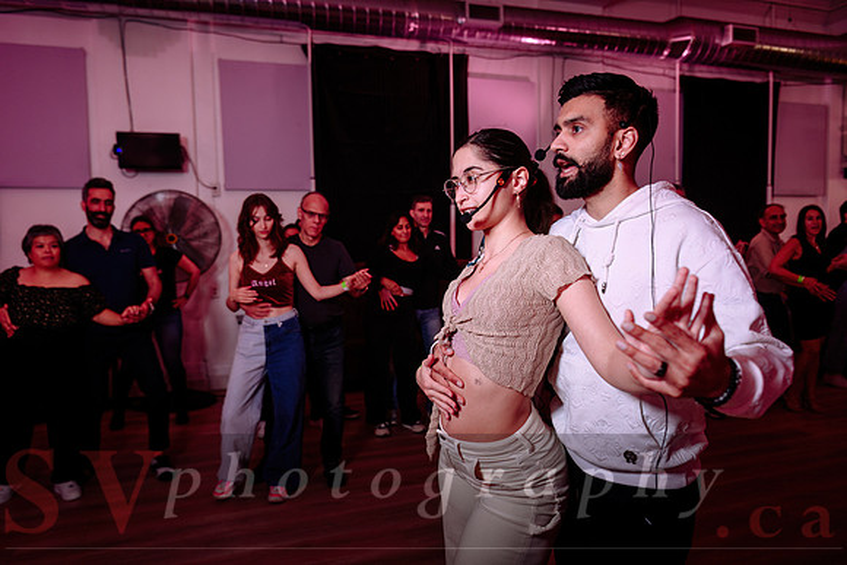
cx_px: 424
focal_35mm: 27
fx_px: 635
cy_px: 282
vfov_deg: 48.0
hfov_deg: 67.4
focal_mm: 27
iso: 320
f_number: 3.2
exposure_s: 1/50
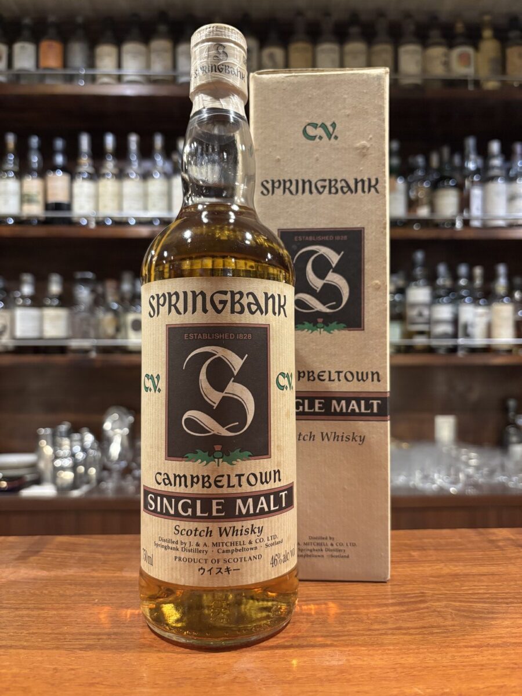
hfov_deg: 53.1
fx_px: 523
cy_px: 348
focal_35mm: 26
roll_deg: -0.5
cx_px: 261
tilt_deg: +1.5
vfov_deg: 67.3
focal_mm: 5.96
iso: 500
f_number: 1.6
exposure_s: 1/57
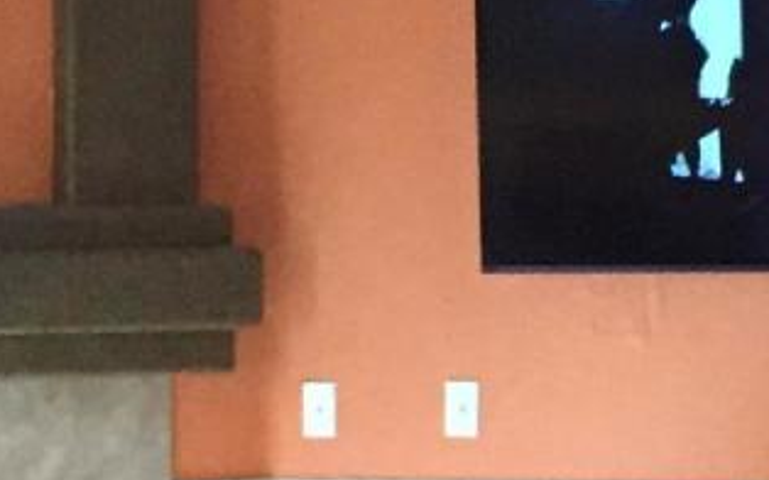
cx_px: 529
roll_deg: -0.1
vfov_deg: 6.6
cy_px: 588
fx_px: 4106
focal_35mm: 196
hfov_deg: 10.7
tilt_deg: -5.0
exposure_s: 1/30
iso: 250
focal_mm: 4.15
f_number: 2.2
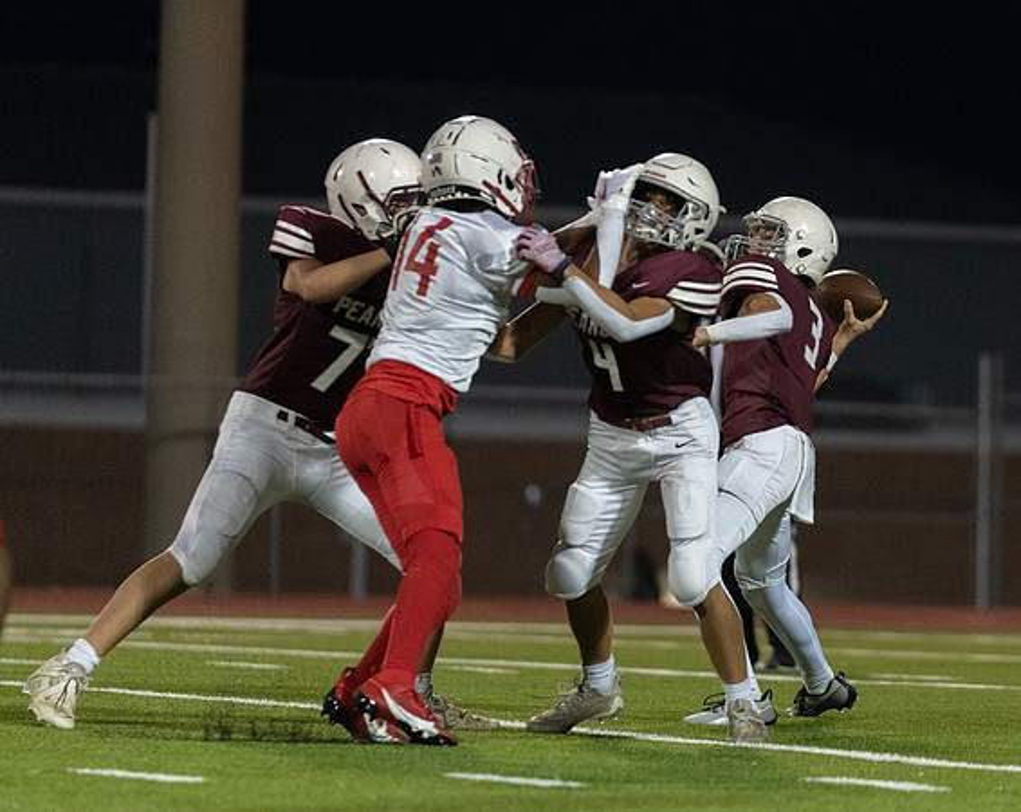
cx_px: 754
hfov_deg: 6.1
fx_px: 9578
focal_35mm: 318
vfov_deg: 4.9
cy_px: 411
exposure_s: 1/1250
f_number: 2.8
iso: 5000
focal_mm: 200
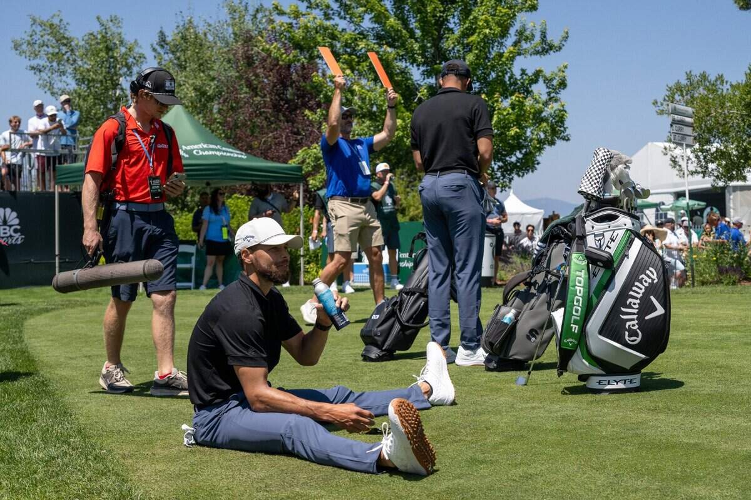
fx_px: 793
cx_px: 376
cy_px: 250
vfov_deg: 35.1
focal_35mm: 38
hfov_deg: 50.7
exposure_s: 1/4000
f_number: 4
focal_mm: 38
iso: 400
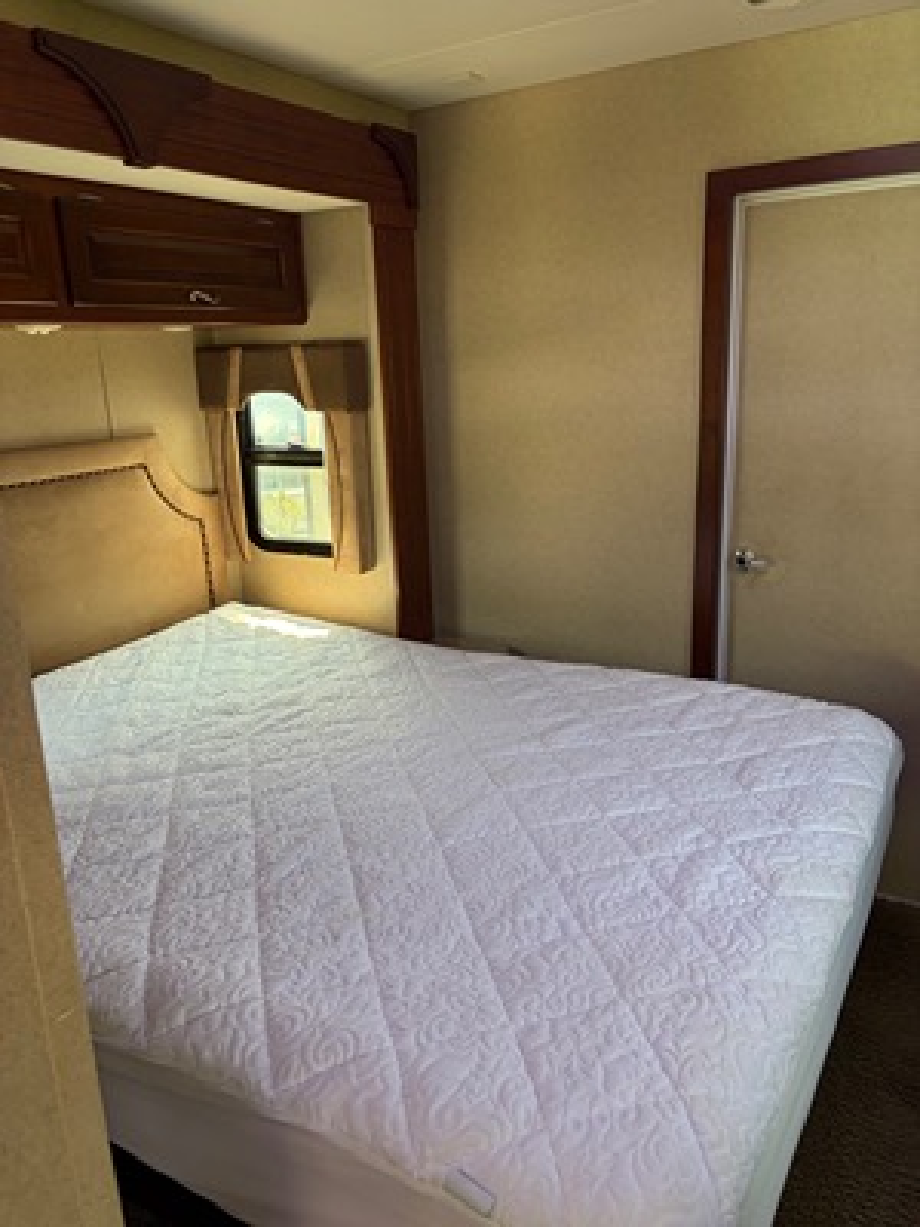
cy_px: 614
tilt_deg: -13.7
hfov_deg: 53.1
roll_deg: +2.4
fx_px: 921
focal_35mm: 26
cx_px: 460
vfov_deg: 67.3
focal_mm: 5.96
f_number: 1.6
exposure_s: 1/64
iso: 125
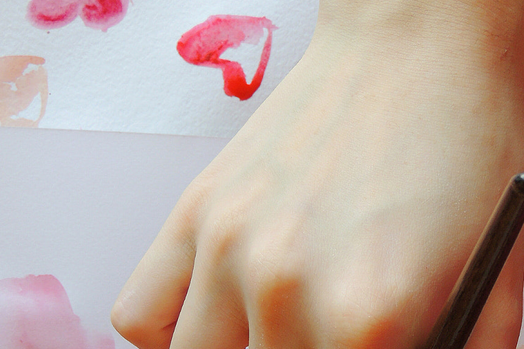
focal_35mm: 83
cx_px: 312
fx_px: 1208
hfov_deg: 24.4
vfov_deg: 16.3
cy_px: 314
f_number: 3.4
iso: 100
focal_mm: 7.6
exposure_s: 1/50
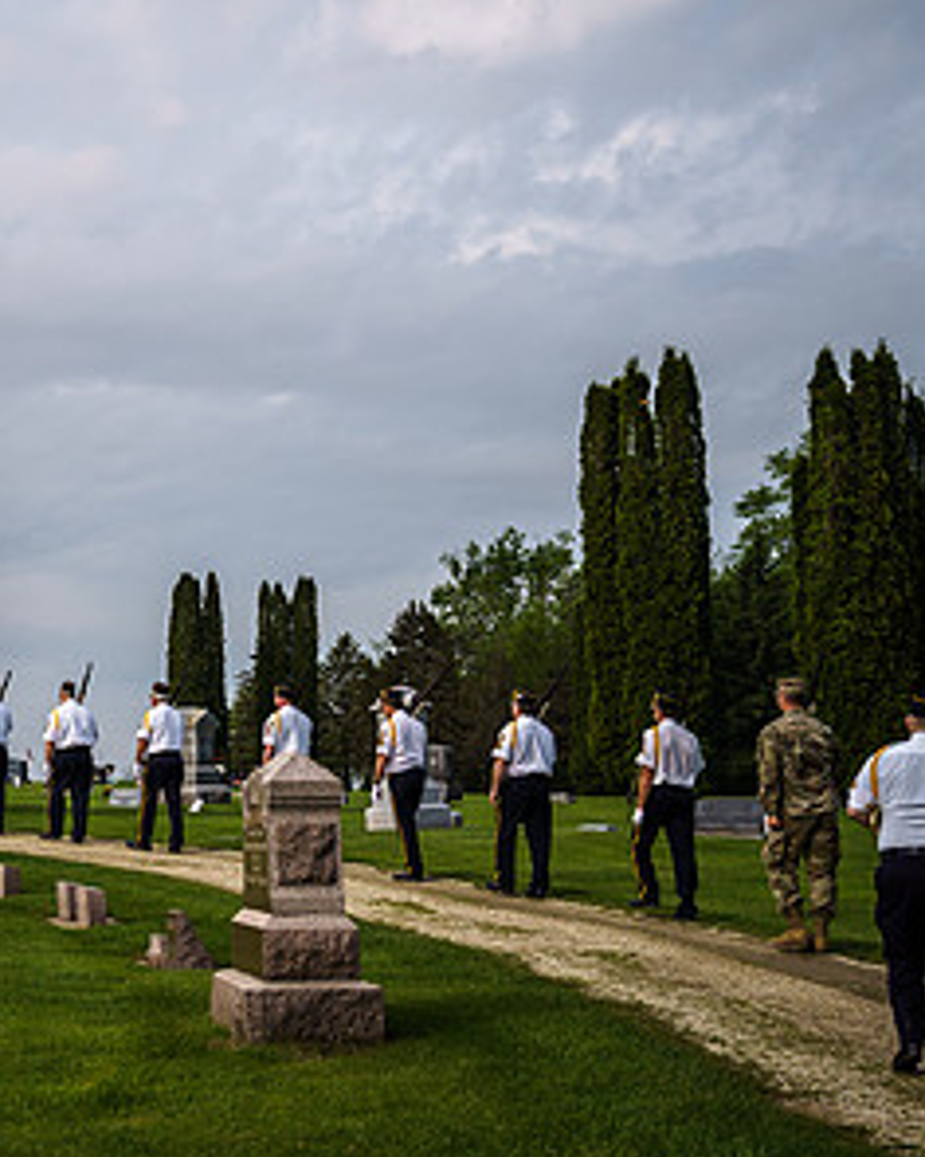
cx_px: 63
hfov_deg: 22.5
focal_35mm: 66
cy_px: 454
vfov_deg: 28.6
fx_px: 2259
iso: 200
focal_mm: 35
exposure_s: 1/6400
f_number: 2.8
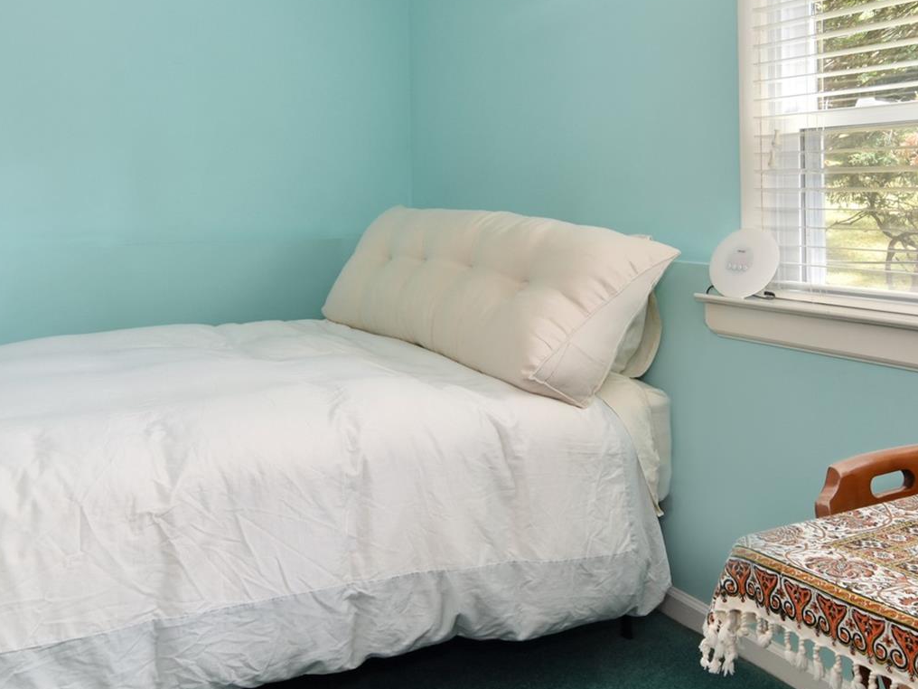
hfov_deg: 56.7
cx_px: 399
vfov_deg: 43.4
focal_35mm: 32
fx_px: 848
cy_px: 213
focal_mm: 11
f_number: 10
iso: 640
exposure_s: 1/40
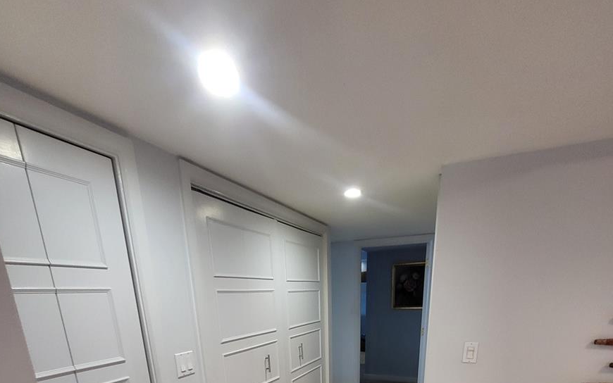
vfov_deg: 47.4
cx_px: 310
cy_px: 410
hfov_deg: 88.0
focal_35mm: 19
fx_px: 317
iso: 200
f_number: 2.2
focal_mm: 1.74
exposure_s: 1/60
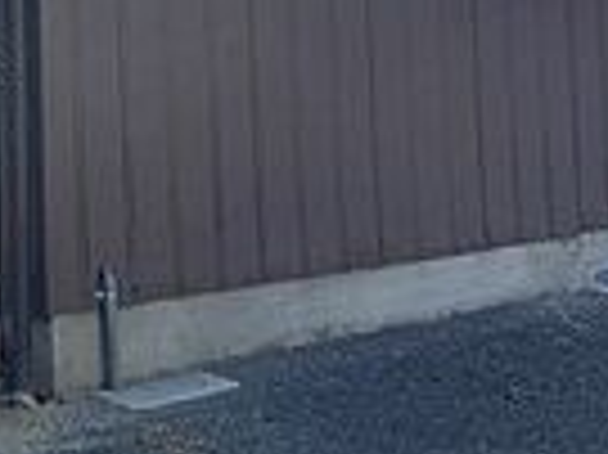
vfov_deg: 12.6
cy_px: -121
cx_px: -122
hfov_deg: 16.6
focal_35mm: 114
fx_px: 2001
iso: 25
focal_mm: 5.23
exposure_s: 1/574
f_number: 1.8
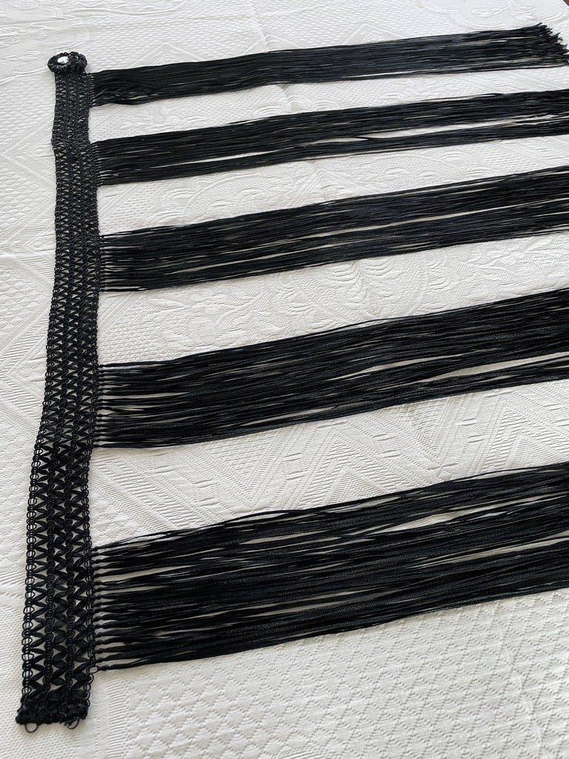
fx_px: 570
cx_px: 284
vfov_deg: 67.3
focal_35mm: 26
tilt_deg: -54.1
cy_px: 380
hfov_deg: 53.1
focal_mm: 4.2
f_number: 1.6
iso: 160
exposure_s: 1/60
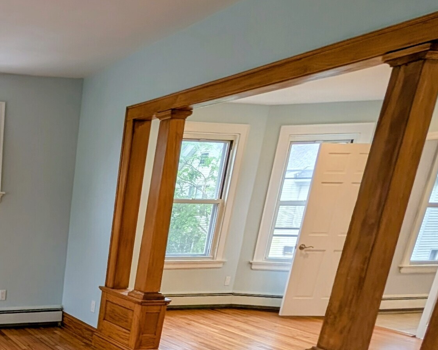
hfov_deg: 41.1
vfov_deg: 40.2
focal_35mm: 32
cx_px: -71
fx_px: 415
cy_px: 350
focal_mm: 2.02
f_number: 1.7
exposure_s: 1/142
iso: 52
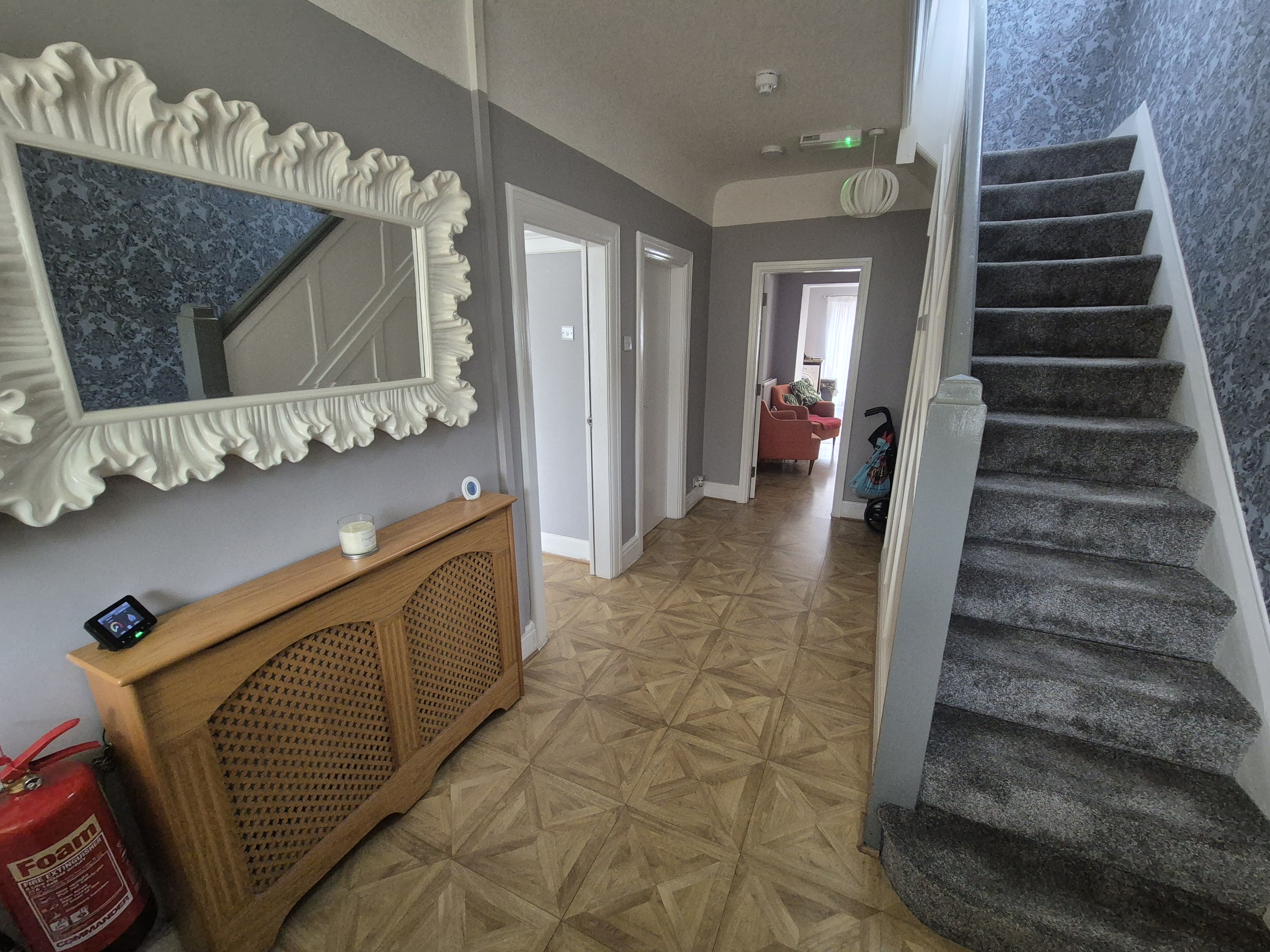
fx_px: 477
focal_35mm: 13
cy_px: 476
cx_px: 635
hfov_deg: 106.2
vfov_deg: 89.9
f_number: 2.2
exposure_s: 1/50
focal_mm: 2.2
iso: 1000
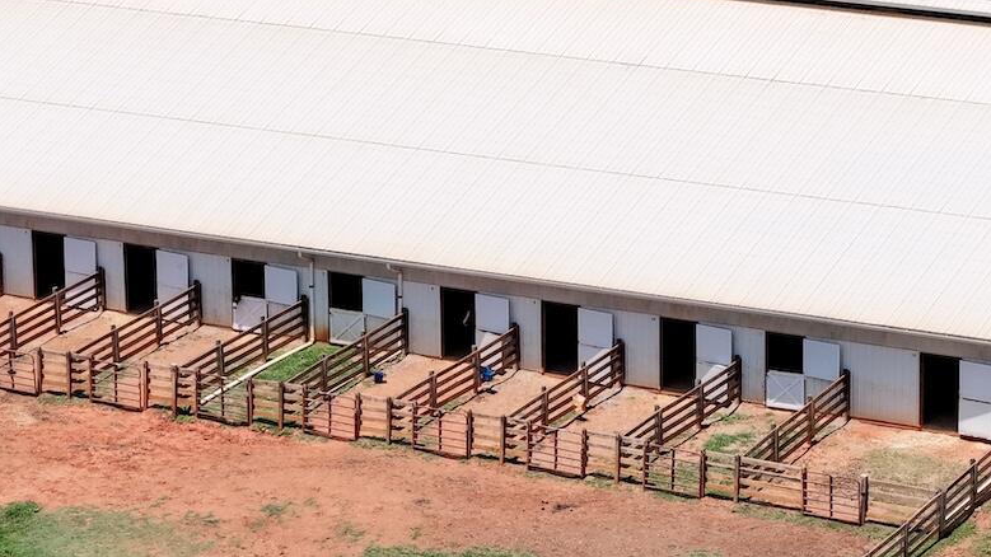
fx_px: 4940
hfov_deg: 11.4
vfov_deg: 6.5
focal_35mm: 188
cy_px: 253
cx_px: 648
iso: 200
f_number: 2.8
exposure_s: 1/1600
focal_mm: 19.35
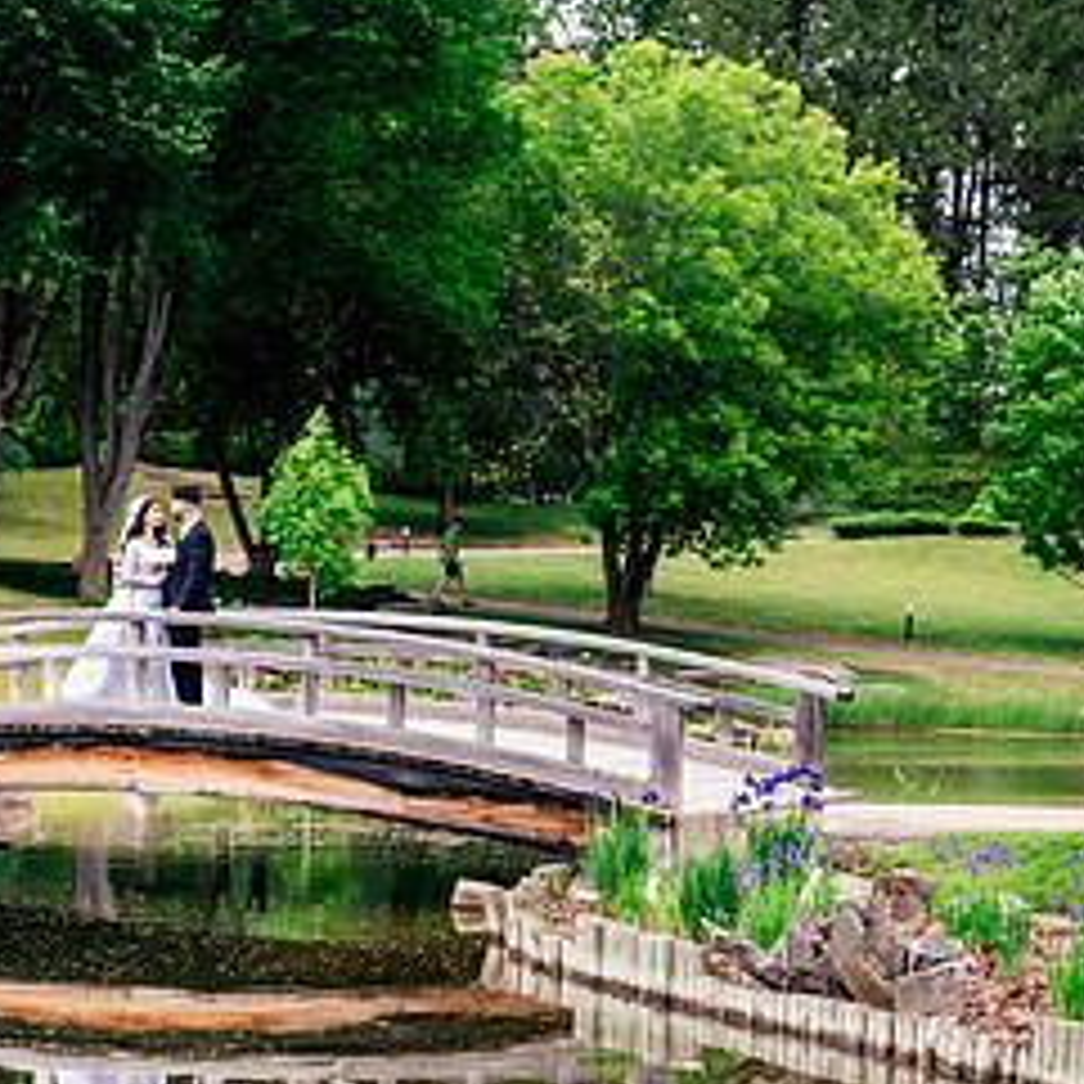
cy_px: 695
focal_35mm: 131
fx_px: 4641
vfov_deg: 13.3
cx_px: 189
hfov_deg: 13.2
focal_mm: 64
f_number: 2
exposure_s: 1/200
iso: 64
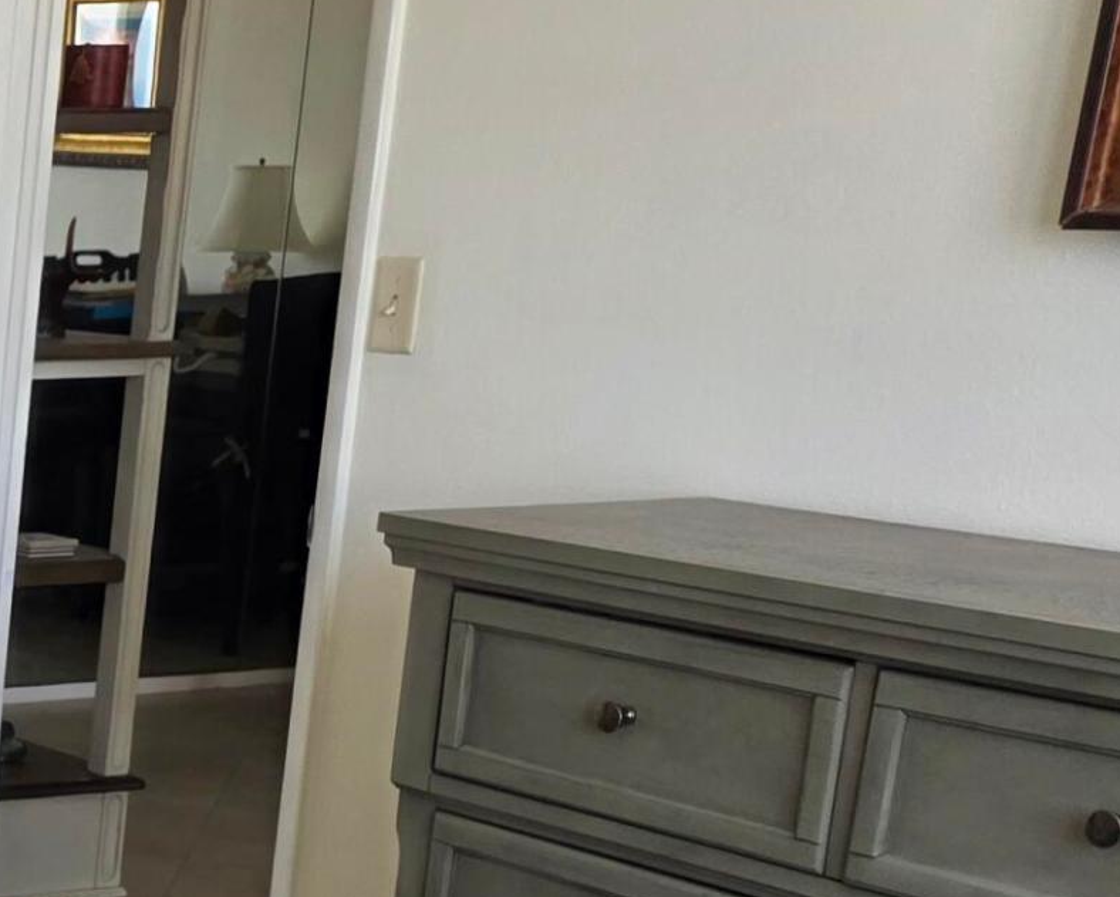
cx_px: -873
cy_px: 859
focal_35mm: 82
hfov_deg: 18.4
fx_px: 2719
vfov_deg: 18.3
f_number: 1.7
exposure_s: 1/180
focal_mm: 6.25
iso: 125
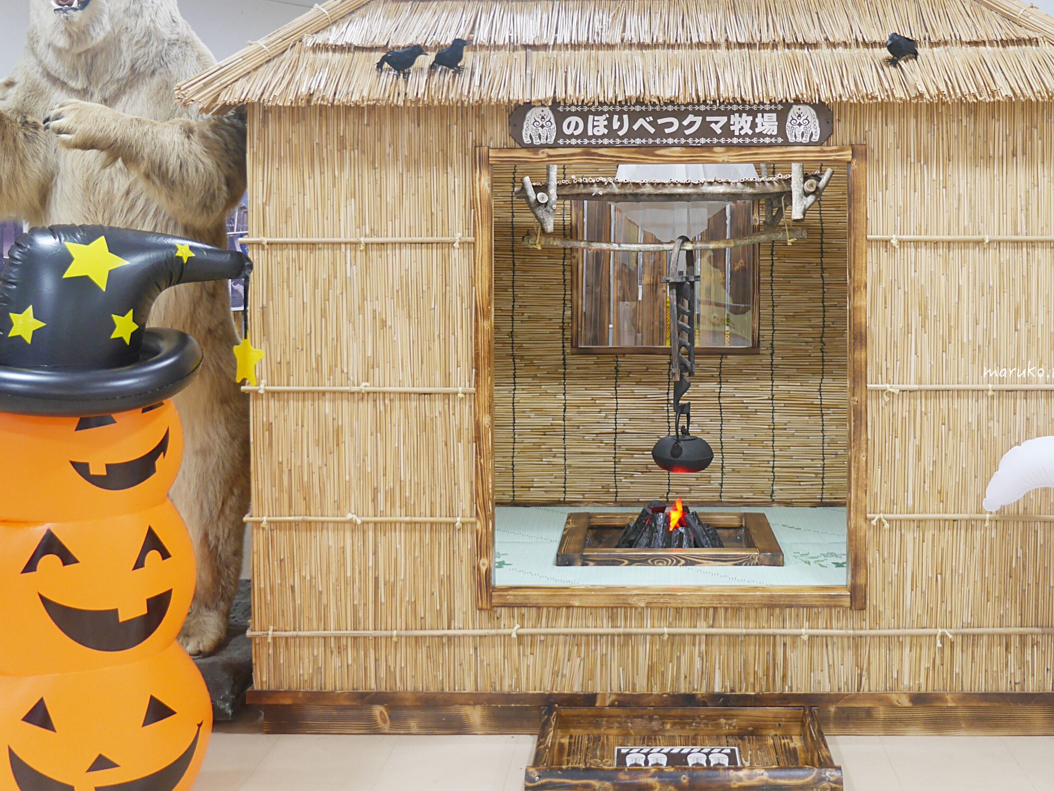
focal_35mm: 44
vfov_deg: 32.7
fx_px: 1340
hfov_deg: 42.7
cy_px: 292
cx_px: 634
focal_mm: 17
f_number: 2.8
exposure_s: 1/60
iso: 500
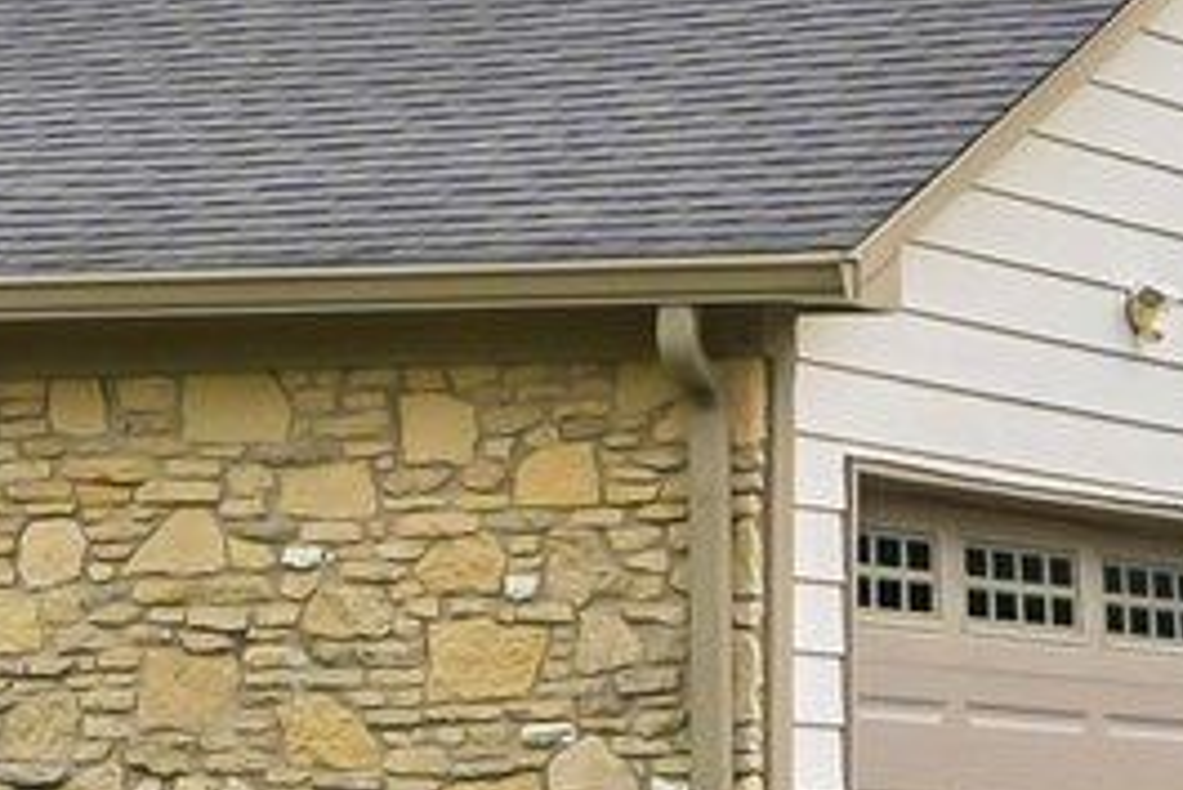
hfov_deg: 8.5
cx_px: -969
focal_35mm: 232
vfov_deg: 5.8
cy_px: -904
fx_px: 7628
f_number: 8
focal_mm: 30
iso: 100
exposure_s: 1/400
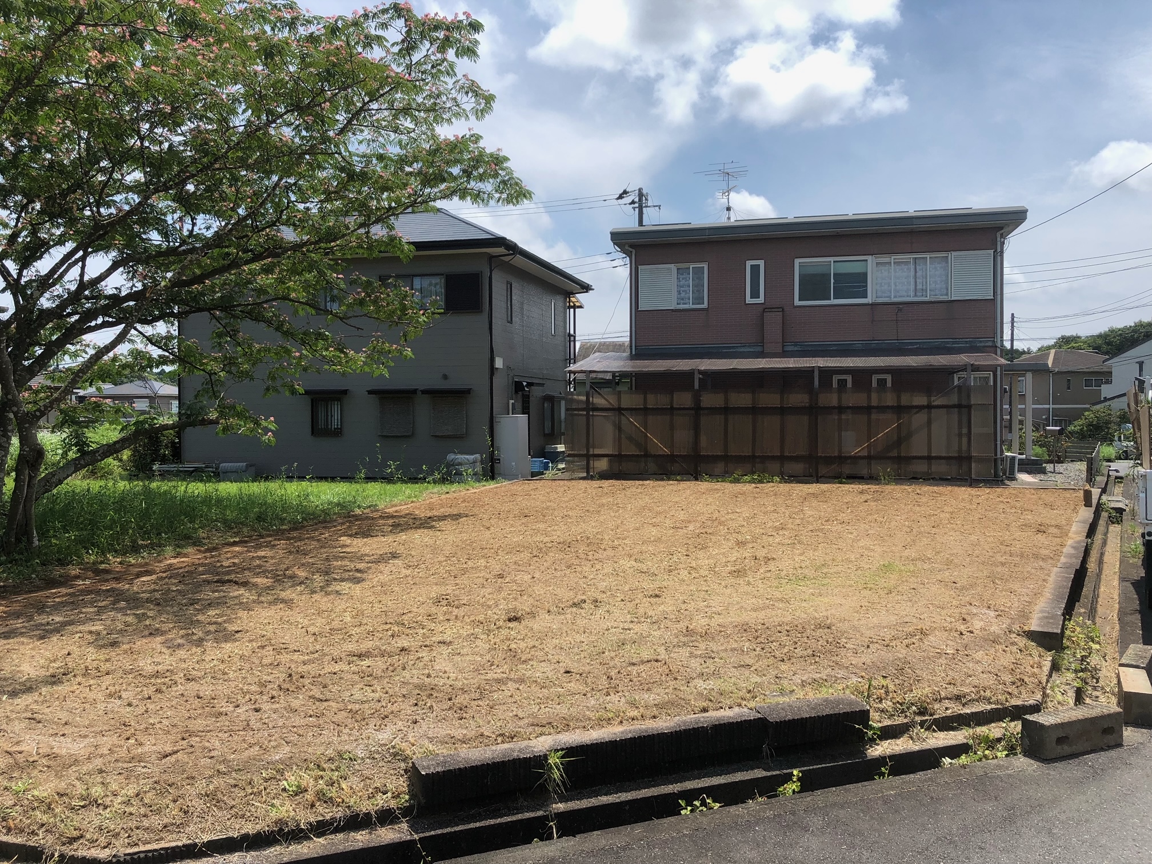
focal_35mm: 28
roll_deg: +1.0
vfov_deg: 49.7
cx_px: 576
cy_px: 432
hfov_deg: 63.4
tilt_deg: +1.3
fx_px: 932
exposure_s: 1/1919
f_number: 1.8
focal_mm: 4
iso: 20
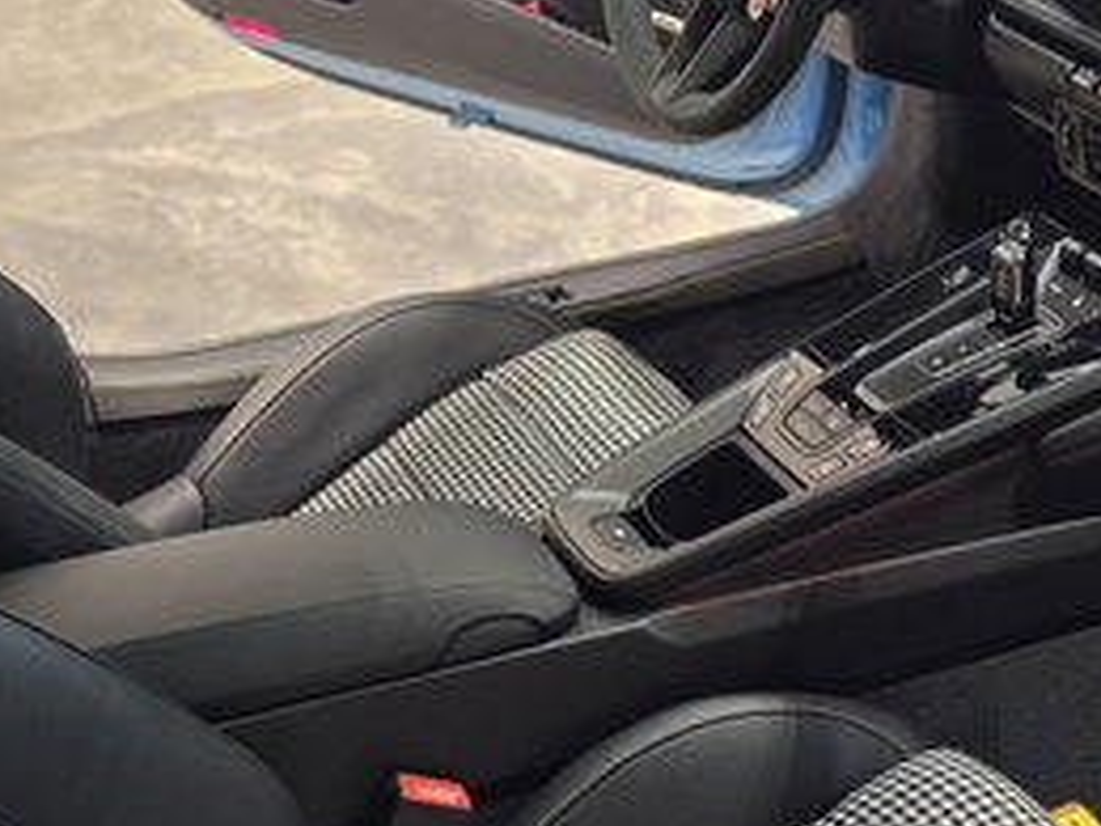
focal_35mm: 68
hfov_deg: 28.3
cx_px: 771
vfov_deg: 21.5
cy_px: 601
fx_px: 2163
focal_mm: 6.5
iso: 160
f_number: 1.4
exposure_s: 1/120
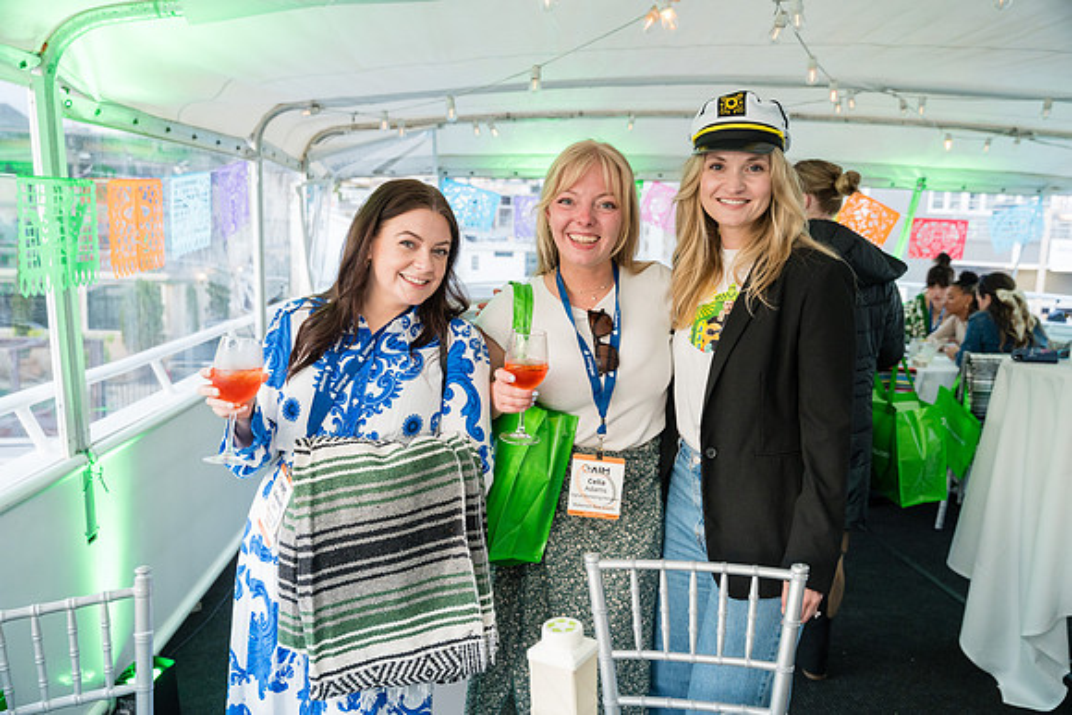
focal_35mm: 30
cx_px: 536
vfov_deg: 43.9
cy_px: 358
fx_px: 888
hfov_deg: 62.3
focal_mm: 29.8
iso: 1600
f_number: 3.5
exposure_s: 1/200
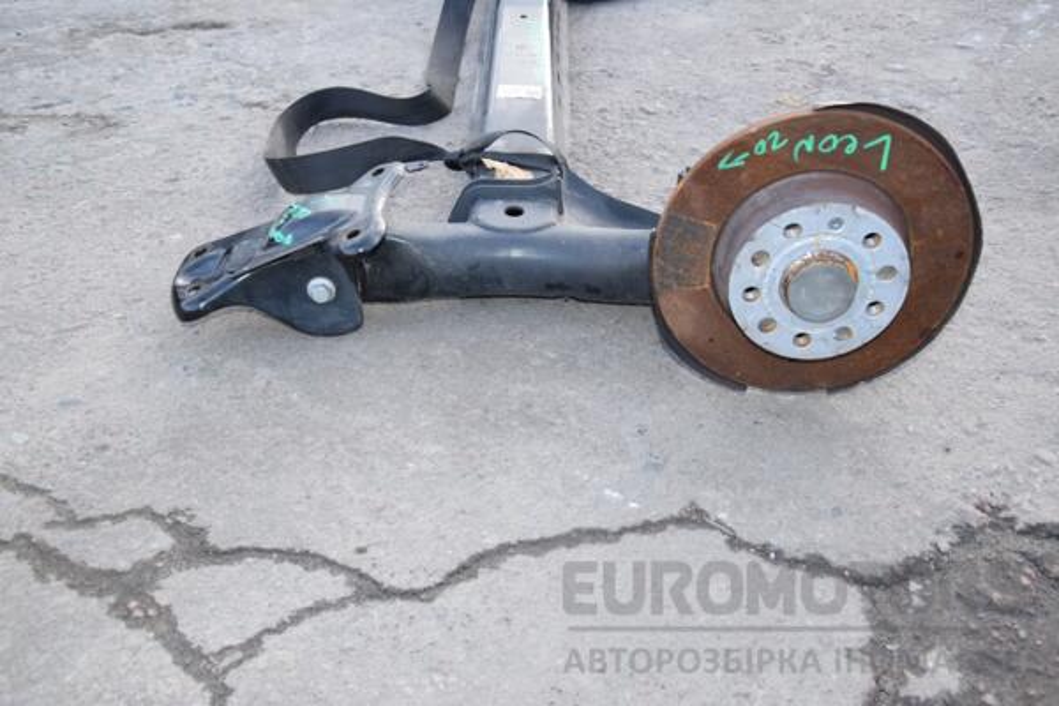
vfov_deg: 31.9
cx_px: 530
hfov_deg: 46.4
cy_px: 353
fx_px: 1235
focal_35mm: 42
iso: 800
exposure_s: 1/200
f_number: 6.3
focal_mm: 28
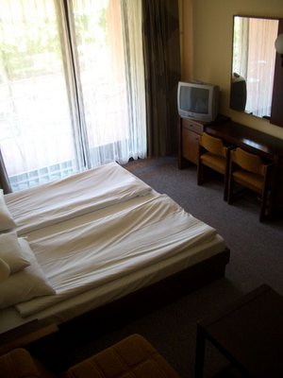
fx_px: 382
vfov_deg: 52.6
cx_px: 142
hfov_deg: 40.7
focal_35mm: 35
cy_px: 189
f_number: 2.6
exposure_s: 1/30
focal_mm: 5.8
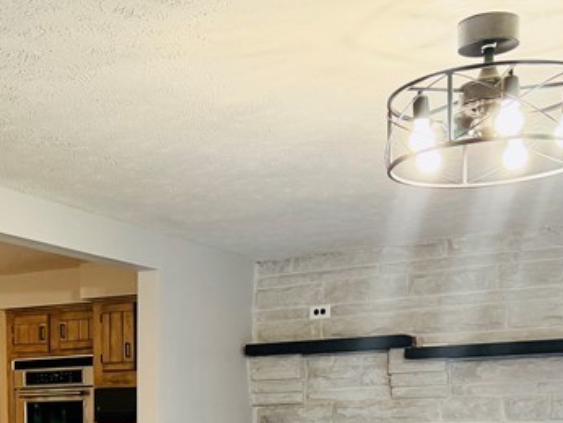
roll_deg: +1.2
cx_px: 65
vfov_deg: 19.2
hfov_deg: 26.5
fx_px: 1156
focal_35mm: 71
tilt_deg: -5.1
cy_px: 543
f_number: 1.78
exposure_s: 1/60
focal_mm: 6.76
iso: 250
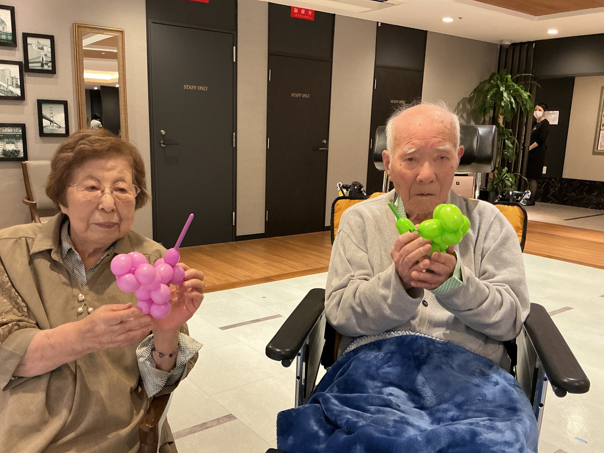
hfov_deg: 56.7
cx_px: 276
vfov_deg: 44.1
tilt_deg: -14.0
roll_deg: -1.0
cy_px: 249
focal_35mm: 32
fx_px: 558
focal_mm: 3
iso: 200
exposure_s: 1/50
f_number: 1.8
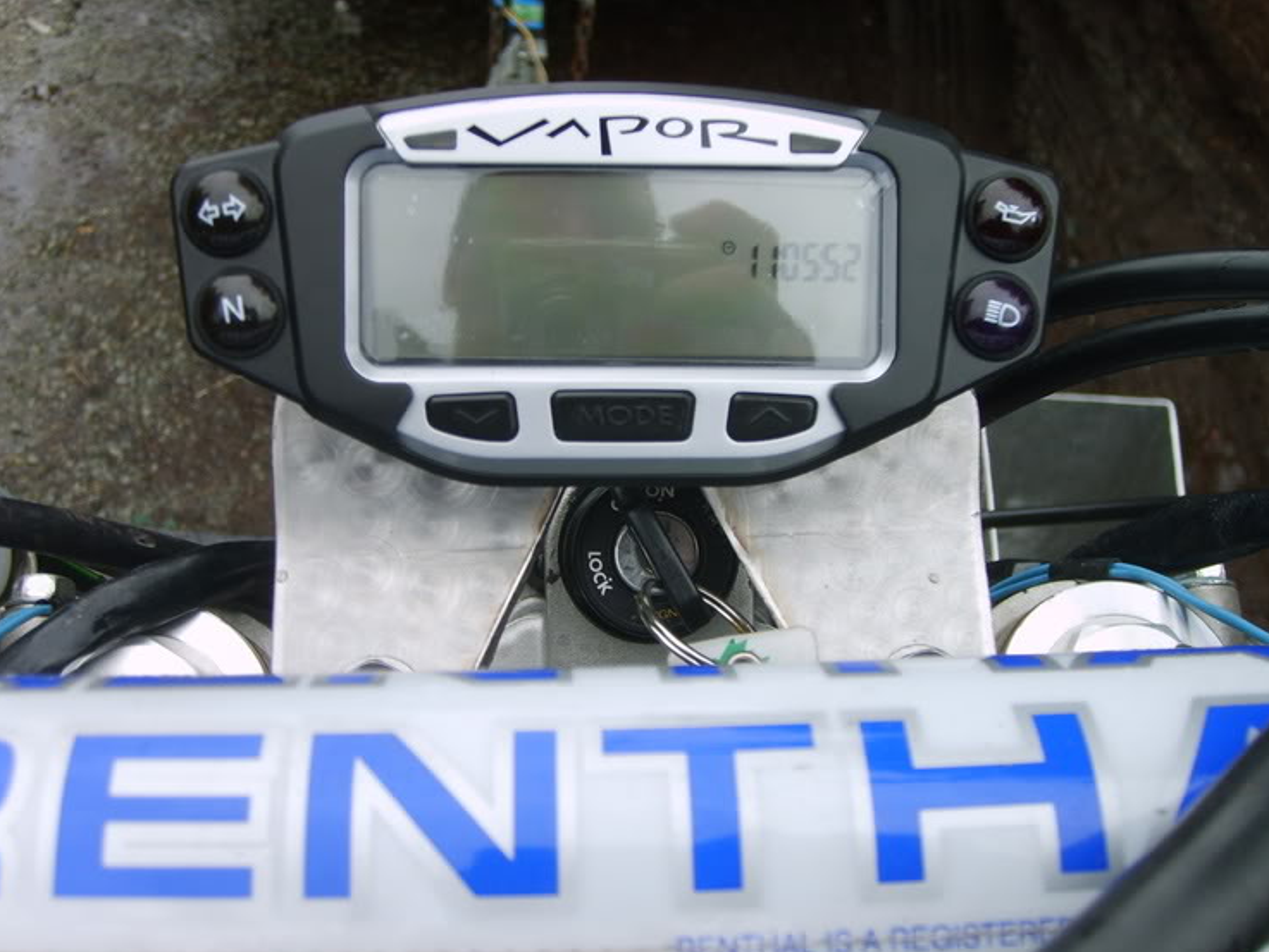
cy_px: 446
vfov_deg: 37.7
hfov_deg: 49.0
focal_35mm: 38
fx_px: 1393
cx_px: 627
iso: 50
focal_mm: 5.8
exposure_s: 1/60
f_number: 2.8
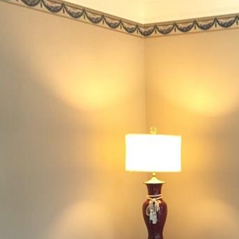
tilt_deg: -4.9
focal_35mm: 76
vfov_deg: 22.1
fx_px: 594
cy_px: 222
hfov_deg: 21.1
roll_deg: -0.5
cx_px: 289
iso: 125
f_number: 2.2
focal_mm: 4.15
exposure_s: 1/30
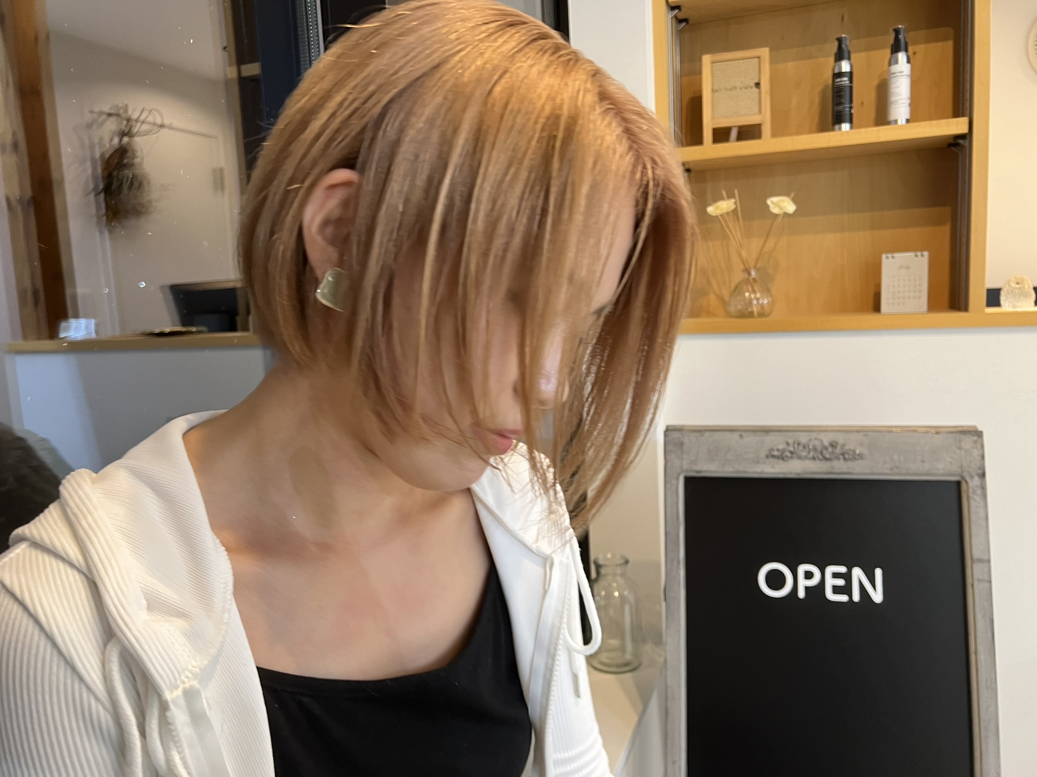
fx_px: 779
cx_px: 518
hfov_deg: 67.3
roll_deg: +0.4
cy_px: 388
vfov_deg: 53.1
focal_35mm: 26
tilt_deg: -7.8
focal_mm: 5.7
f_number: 1.5
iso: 160
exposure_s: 1/50
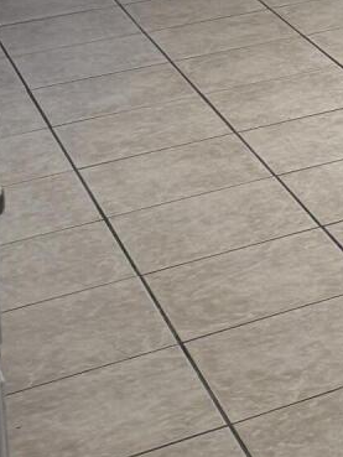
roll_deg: +3.8
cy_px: -373
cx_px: 901
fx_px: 1717
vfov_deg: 13.5
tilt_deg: -4.2
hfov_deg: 9.7
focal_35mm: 130
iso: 125
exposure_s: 1/60
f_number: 1.78
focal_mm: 6.76
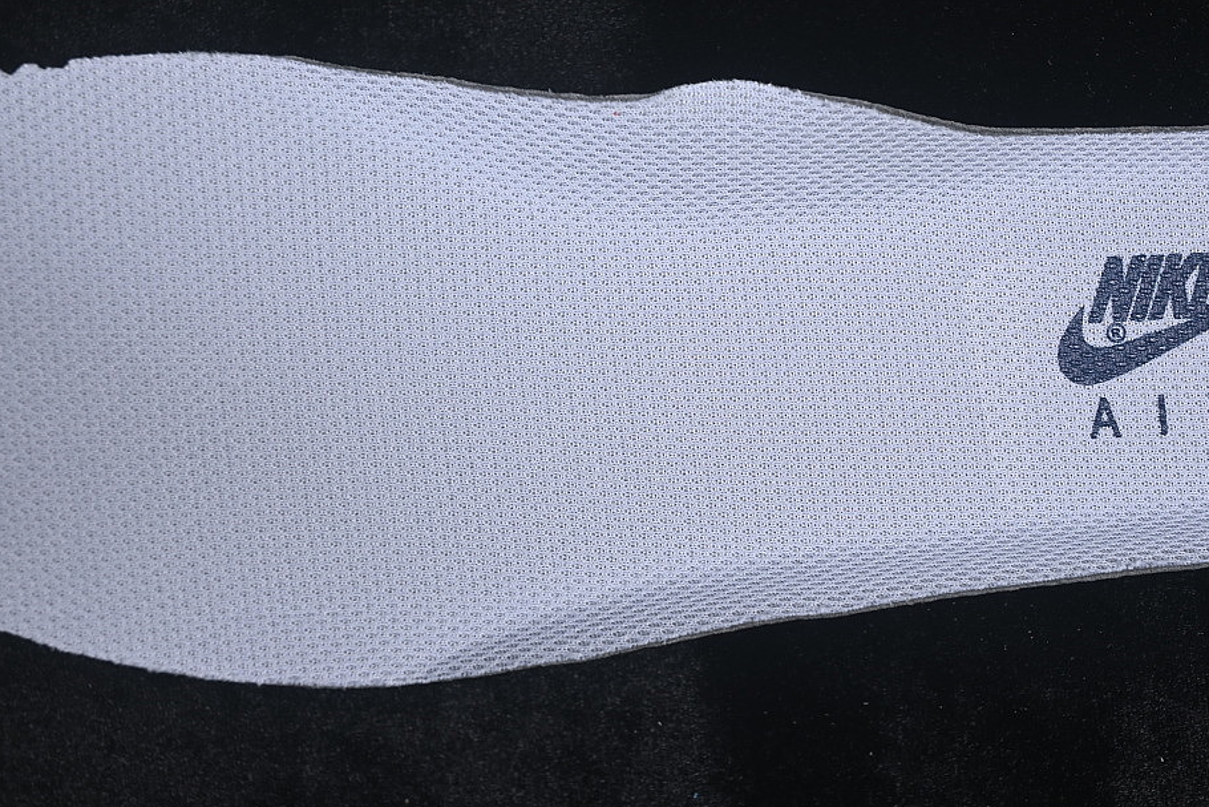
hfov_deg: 22.8
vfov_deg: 15.4
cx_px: 705
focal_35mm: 89
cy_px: 390
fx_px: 2989
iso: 160
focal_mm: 50
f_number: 7.1
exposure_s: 1/80
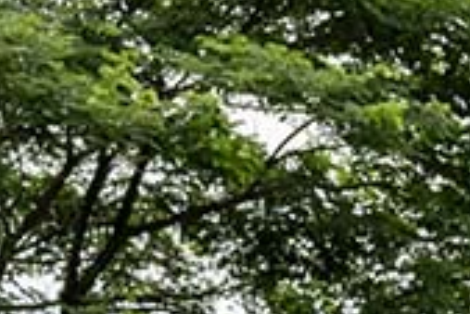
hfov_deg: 7.9
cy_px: 881
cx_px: 598
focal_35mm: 256
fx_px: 3345
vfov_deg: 5.1
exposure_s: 1/400
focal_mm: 45
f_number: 8
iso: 250
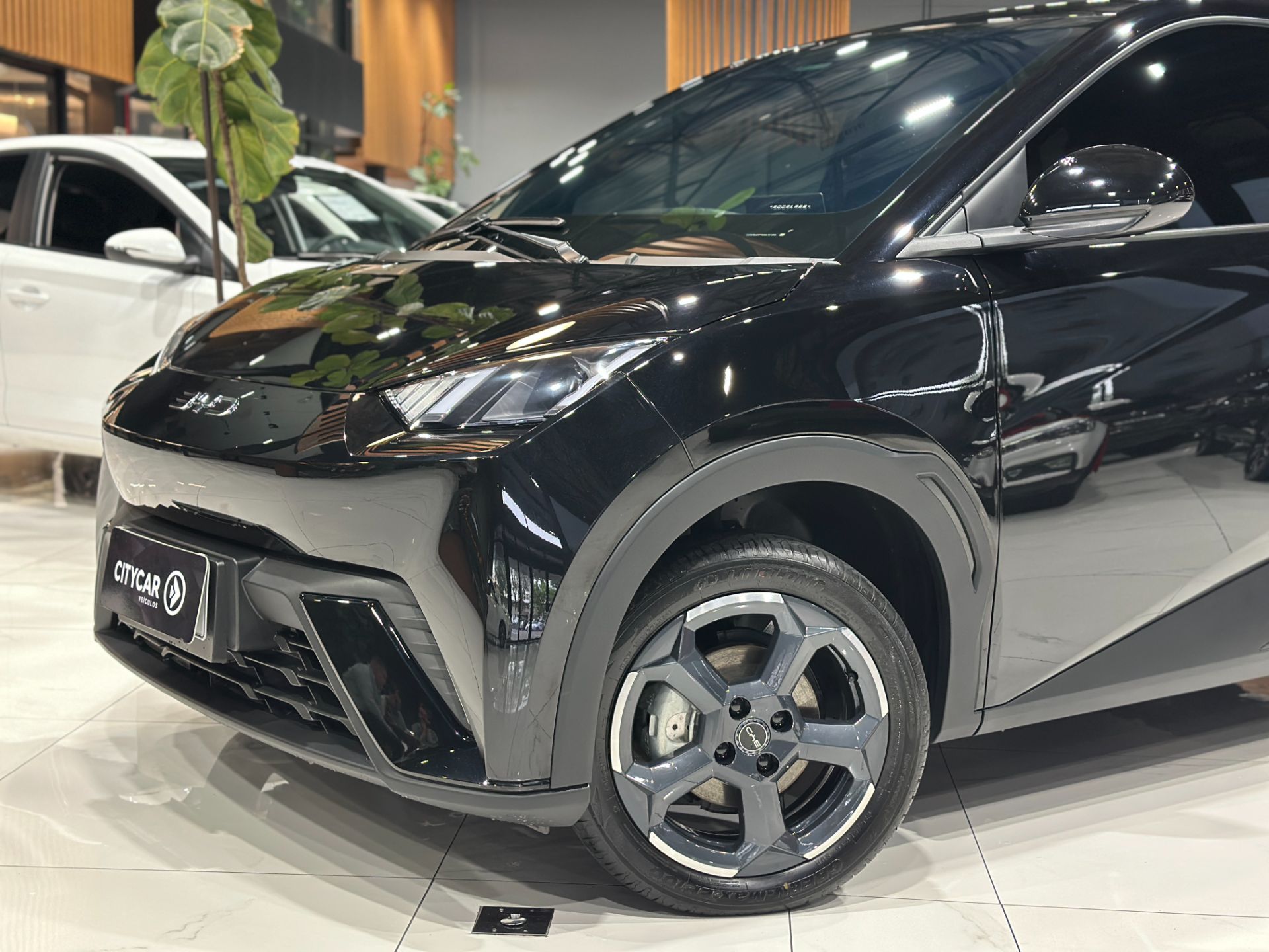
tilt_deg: -7.4
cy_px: 476
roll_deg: -1.0
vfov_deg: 30.3
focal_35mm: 48
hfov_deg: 39.7
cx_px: 634
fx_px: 1760
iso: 320
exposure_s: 1/40
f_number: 1.78
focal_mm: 6.86
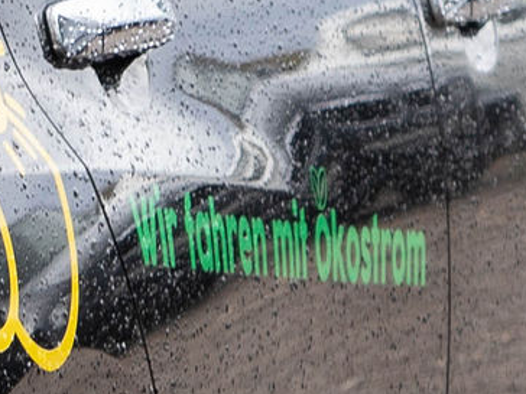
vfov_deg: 2.4
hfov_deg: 3.1
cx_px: -1490
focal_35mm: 618
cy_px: 487
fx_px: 9391
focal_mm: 63
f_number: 5
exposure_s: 1/100
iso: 100
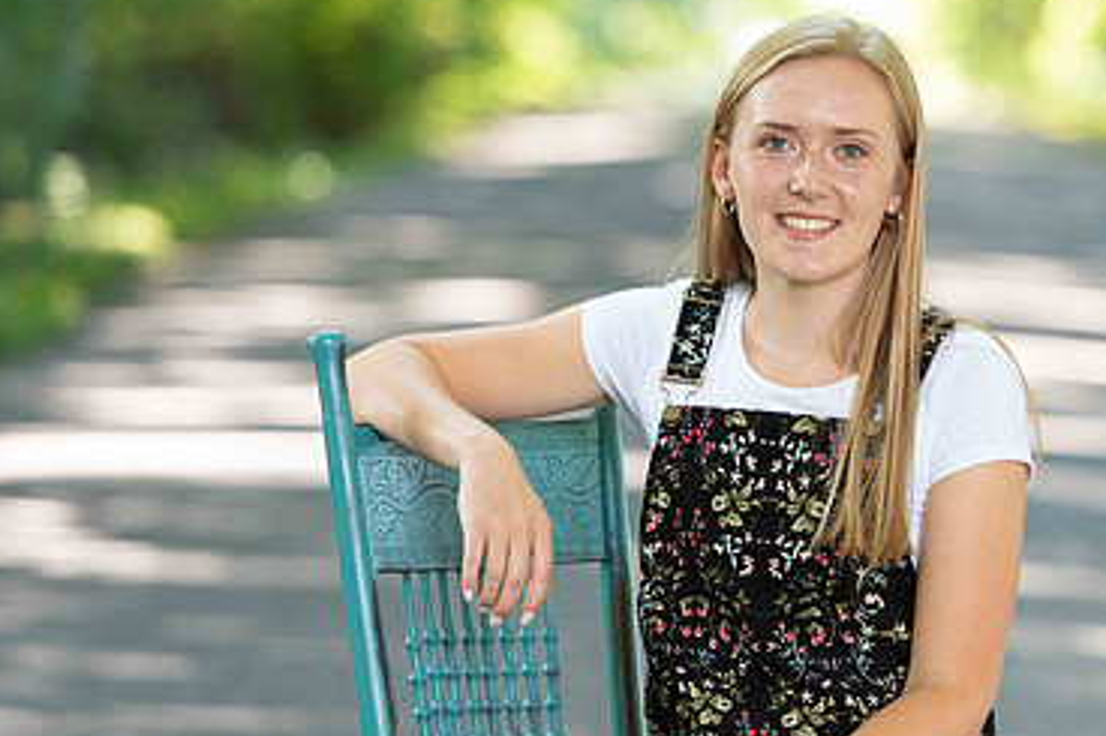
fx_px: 8721
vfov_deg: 4.8
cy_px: 320
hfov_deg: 7.3
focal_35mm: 284
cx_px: 793
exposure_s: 1/200
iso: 640
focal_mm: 180
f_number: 3.5
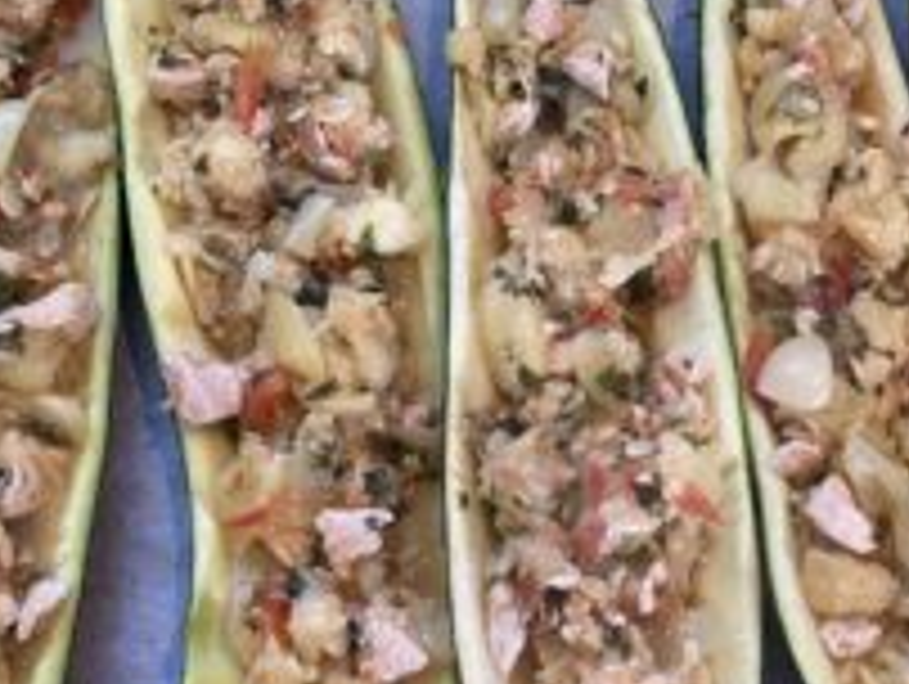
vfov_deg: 32.2
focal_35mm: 45
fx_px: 1183
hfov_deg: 41.8
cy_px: 398
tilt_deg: -66.3
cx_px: 558
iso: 160
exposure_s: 1/50
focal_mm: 4.25
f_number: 1.8
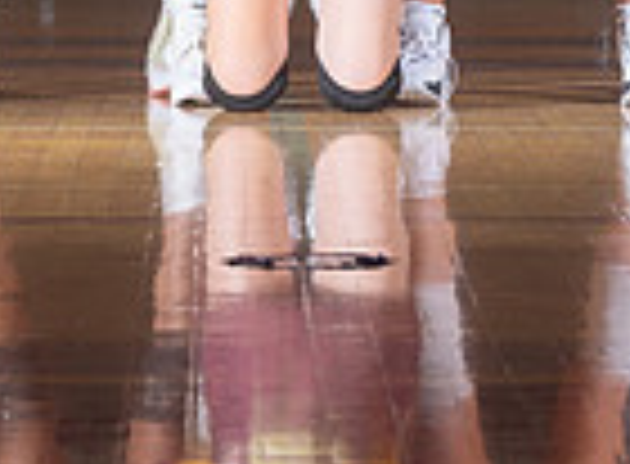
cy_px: -499
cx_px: 384
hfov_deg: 5.1
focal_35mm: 390
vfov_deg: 3.7
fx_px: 7050
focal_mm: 77
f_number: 6.3
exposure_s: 1/160
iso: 100
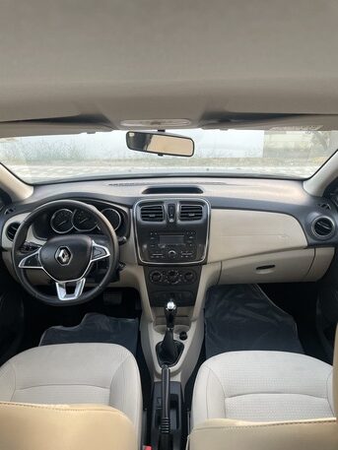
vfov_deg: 67.3
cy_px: 225
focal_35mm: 26
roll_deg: +3.1
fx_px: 338
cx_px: 169
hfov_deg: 53.1
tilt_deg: -21.1
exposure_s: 1/102
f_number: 1.6
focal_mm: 4.2
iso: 125
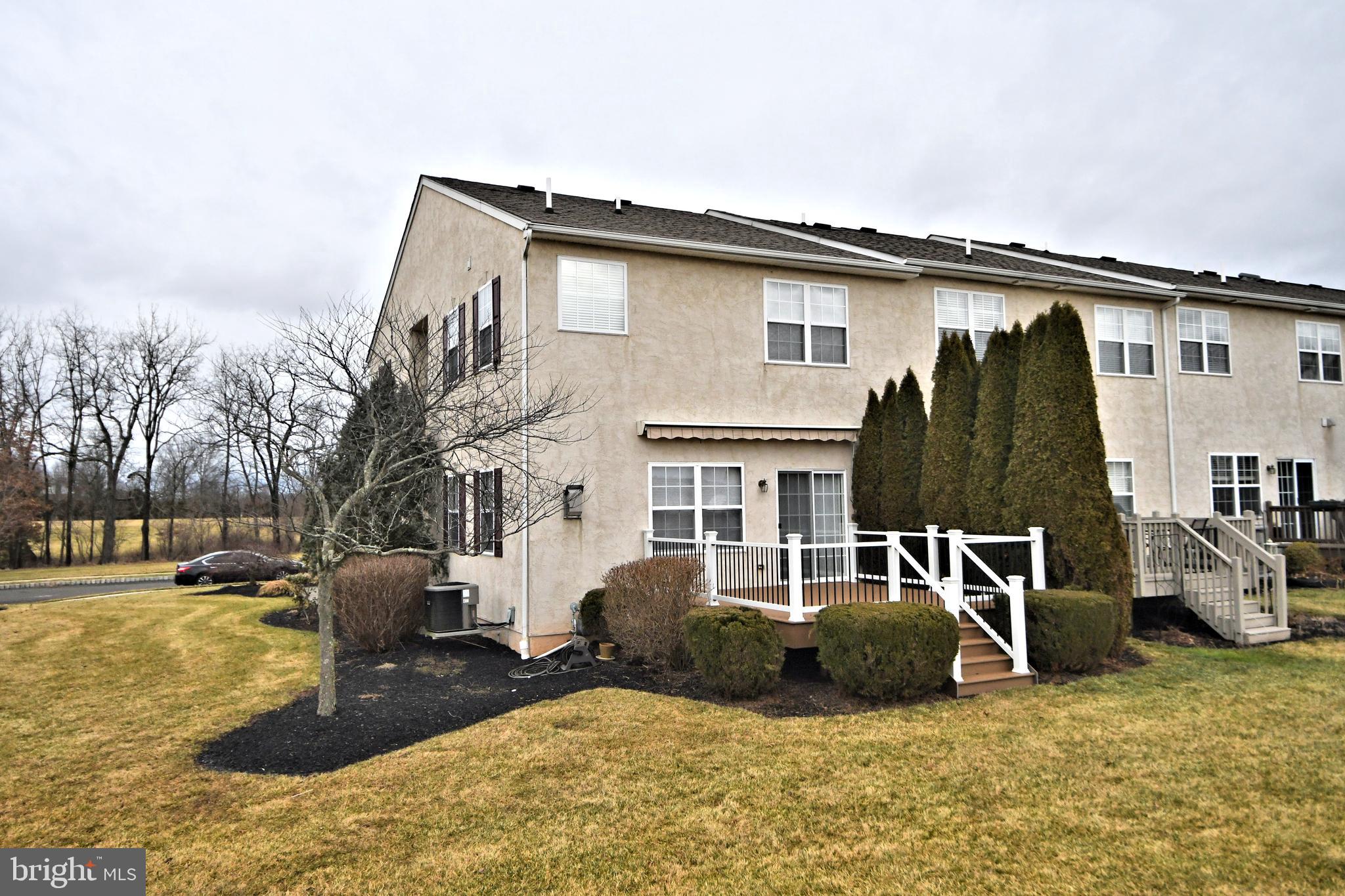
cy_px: 448
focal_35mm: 25
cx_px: 672
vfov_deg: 51.3
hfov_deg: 71.5
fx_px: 934
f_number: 5.6
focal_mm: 17
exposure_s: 1/3200
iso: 1000
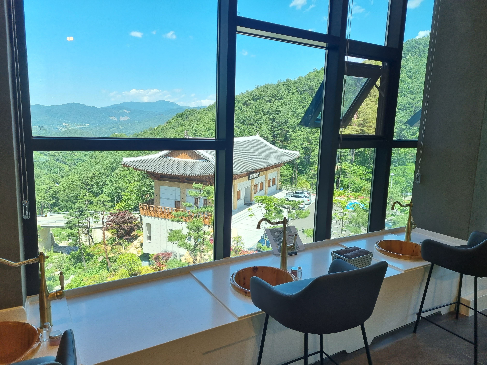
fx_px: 366
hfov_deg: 67.3
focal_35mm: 26
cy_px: 182
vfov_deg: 53.1
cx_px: 244
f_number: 1.8
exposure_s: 1/728
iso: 50
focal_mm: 5.4
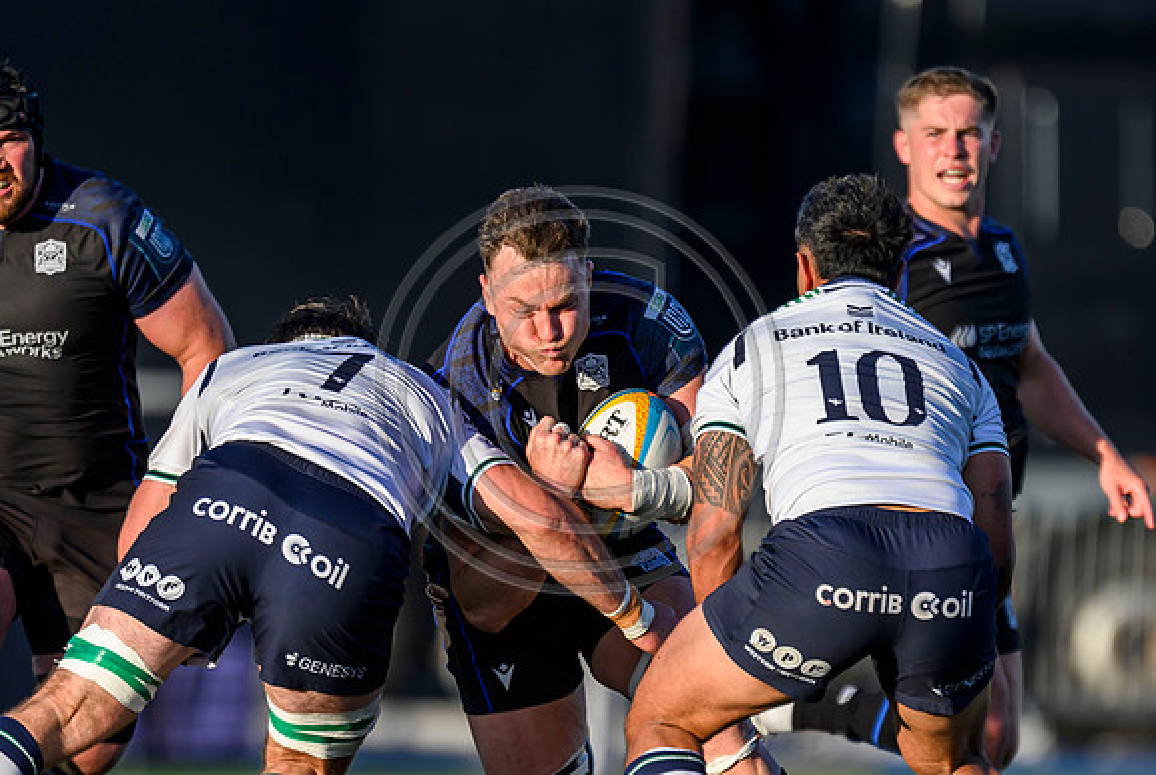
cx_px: 508
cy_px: 517
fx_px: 33854
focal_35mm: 1052
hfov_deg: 2.0
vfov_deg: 1.3
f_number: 4
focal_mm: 560
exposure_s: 1/1600
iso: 500
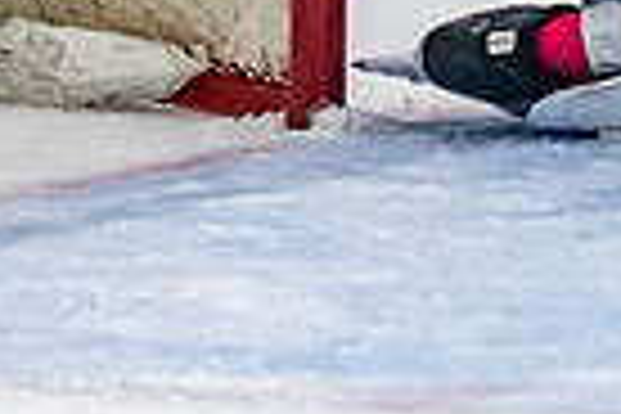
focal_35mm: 868
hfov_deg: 2.4
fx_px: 14972
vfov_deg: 1.6
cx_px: 1306
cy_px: -480
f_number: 3.2
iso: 2000
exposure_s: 1/640
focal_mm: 75
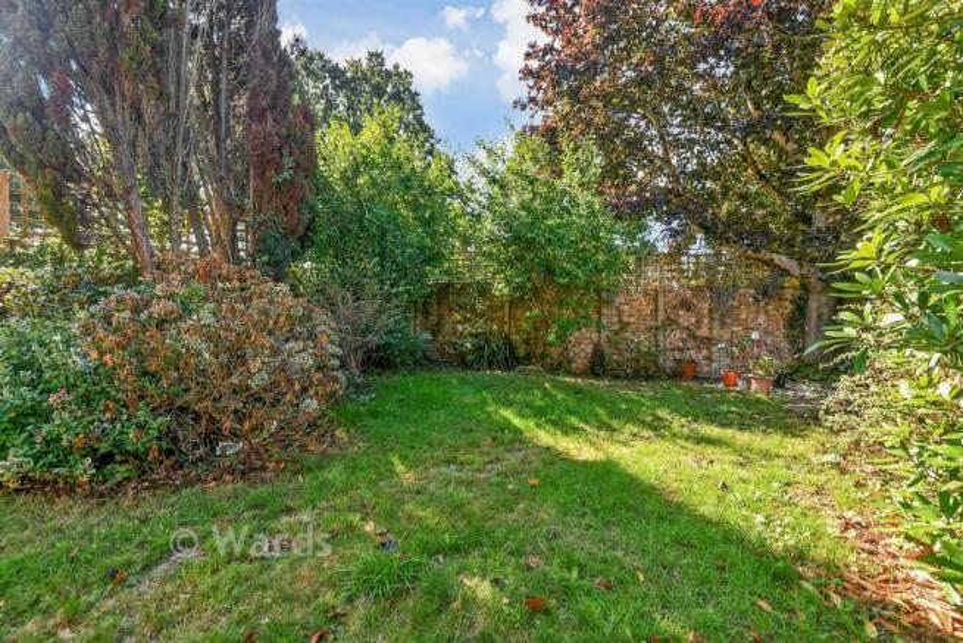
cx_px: 482
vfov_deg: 77.4
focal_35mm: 15
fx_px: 401
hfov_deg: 100.4
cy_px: 322
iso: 160
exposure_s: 1/80
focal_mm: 10
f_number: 8
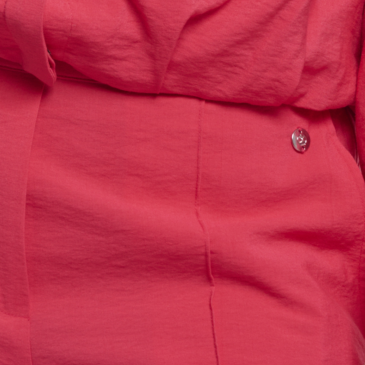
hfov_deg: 4.4
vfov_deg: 4.3
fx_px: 4772
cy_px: -276
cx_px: 55
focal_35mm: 400
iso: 125
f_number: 8
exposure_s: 1/160
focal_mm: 90
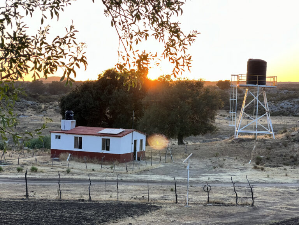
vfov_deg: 19.1
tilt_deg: -0.2
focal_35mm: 77
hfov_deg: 25.3
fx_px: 665
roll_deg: -2.1
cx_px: 150
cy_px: 112
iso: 64
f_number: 2.8
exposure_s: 1/99
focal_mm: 9
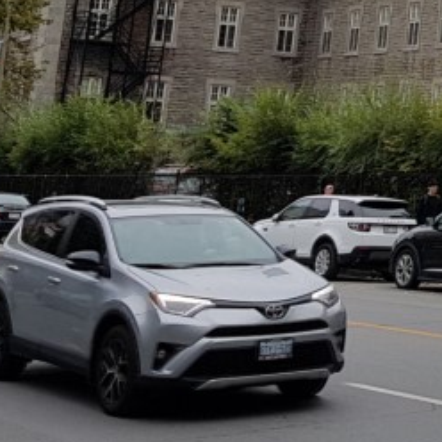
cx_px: 745
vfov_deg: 16.9
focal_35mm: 95
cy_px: -175
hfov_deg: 16.0
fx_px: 1372
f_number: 1.7
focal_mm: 4.2
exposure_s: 1/630
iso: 40
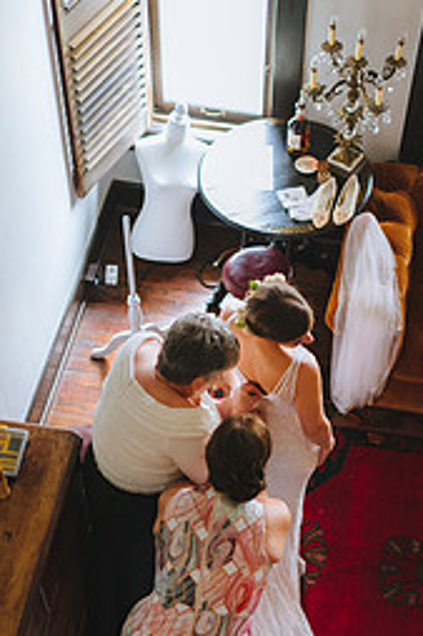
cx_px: 215
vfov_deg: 31.5
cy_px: 521
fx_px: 1094
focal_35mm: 62
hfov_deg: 21.9
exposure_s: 1/320
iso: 1250
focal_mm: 35
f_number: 2
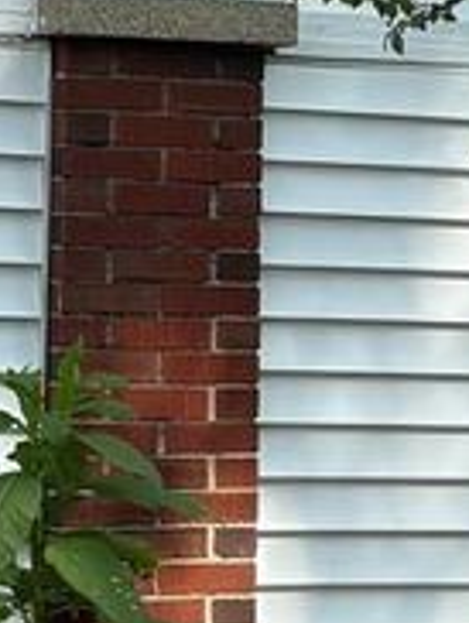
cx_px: 79
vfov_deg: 10.0
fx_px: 3514
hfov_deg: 7.6
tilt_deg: +4.3
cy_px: -36
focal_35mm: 195
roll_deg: -2.3
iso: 50
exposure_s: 1/1437
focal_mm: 5.96
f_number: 1.6
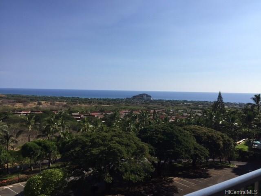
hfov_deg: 61.7
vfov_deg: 48.2
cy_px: 98
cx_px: 130
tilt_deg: -2.6
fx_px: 219
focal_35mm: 29
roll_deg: -2.3
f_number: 2.2
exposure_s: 1/3300
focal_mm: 4.15
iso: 32
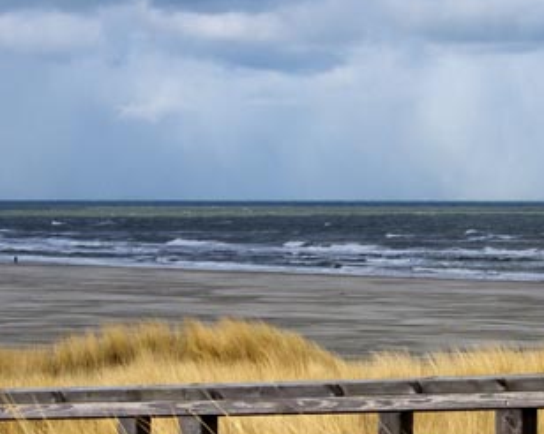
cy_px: 253
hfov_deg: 12.0
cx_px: 463
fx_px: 2574
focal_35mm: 160
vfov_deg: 9.6
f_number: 11
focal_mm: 50
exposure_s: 1/250
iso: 200
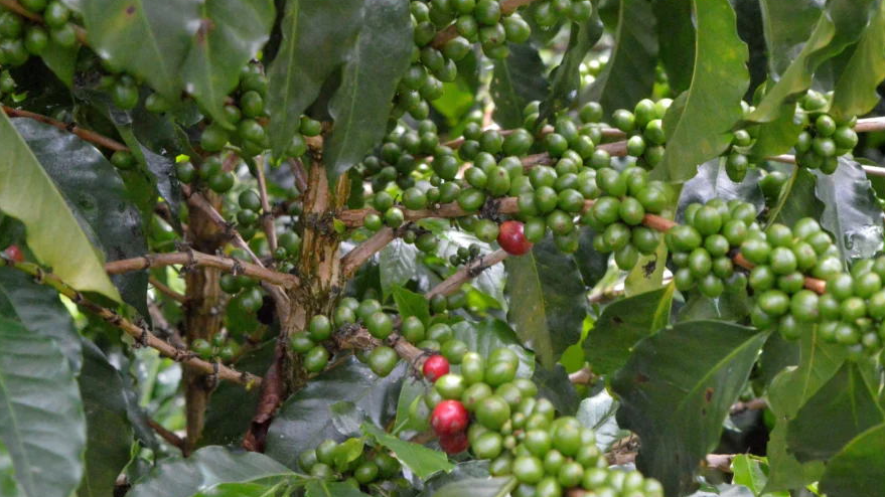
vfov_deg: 12.0
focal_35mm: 101
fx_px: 2360
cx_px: 448
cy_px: 167
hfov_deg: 21.2
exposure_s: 1/2000
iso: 6400
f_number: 8
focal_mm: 55
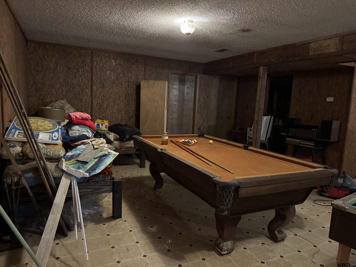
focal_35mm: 24
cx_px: 178
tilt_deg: -7.5
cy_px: 134
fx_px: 247
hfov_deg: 71.6
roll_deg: -2.4
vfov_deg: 56.8
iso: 1250
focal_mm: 6.76
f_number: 1.78
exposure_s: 1/30
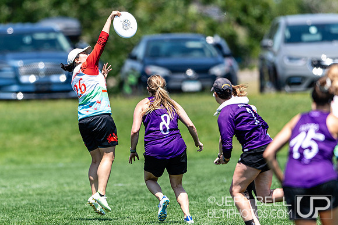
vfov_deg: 1.9
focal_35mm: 726
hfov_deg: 2.8
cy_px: 95
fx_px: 6819
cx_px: 118
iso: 180
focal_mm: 400
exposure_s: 1/2500
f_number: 2.8
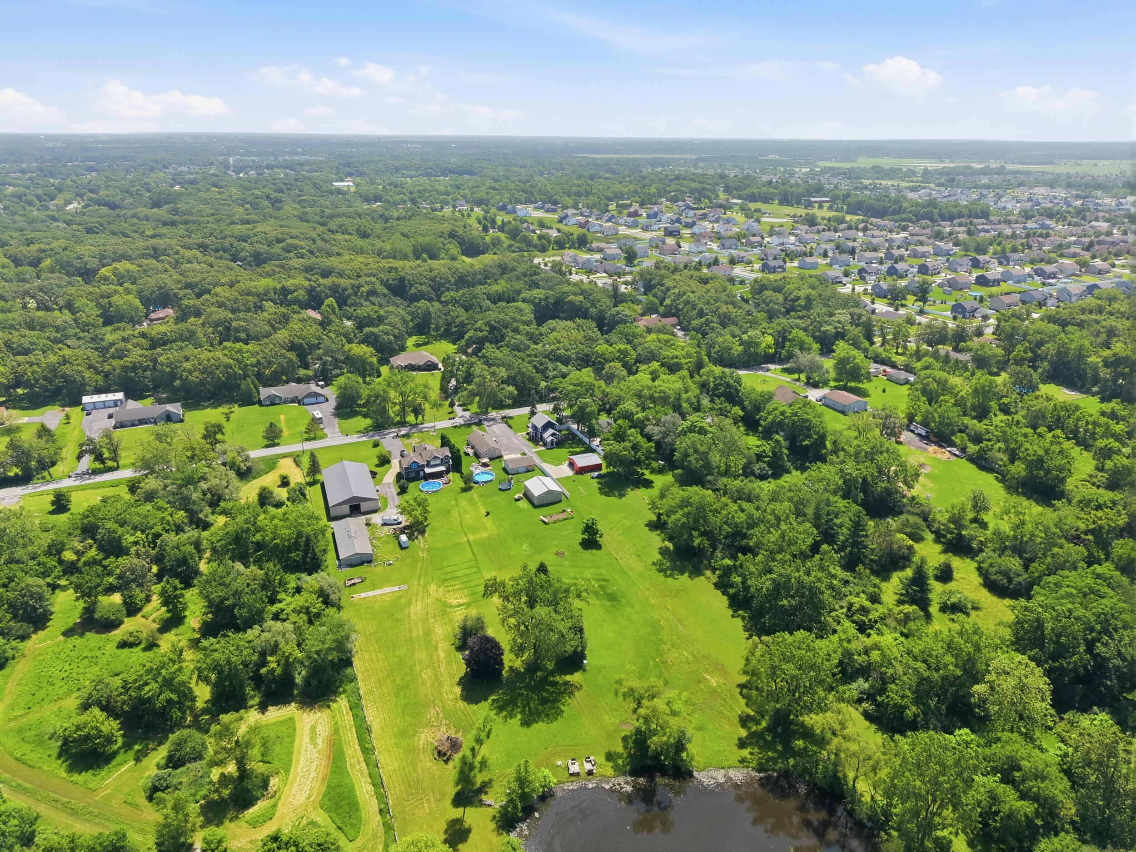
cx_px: 568
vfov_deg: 56.8
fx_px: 788
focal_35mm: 24
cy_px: 426
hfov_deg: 71.6
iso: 400
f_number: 1.8
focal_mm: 8.7
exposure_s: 1/5000
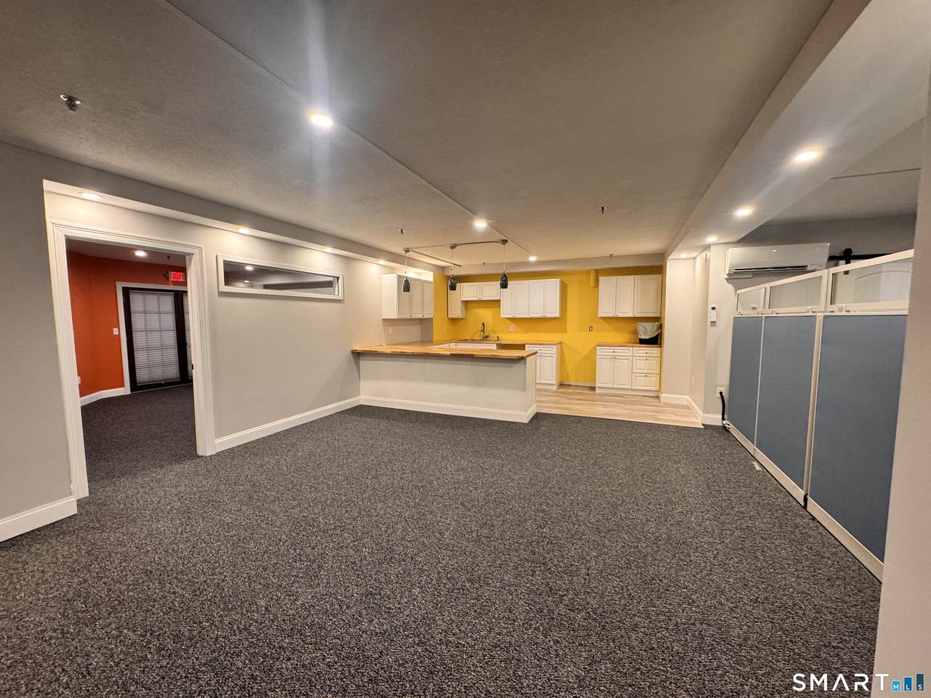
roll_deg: +0.0
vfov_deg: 85.7
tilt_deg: -5.6
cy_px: 349
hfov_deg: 102.1
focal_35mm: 14
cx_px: 466
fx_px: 377
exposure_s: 1/60
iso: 250
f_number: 2.2
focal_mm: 2.22
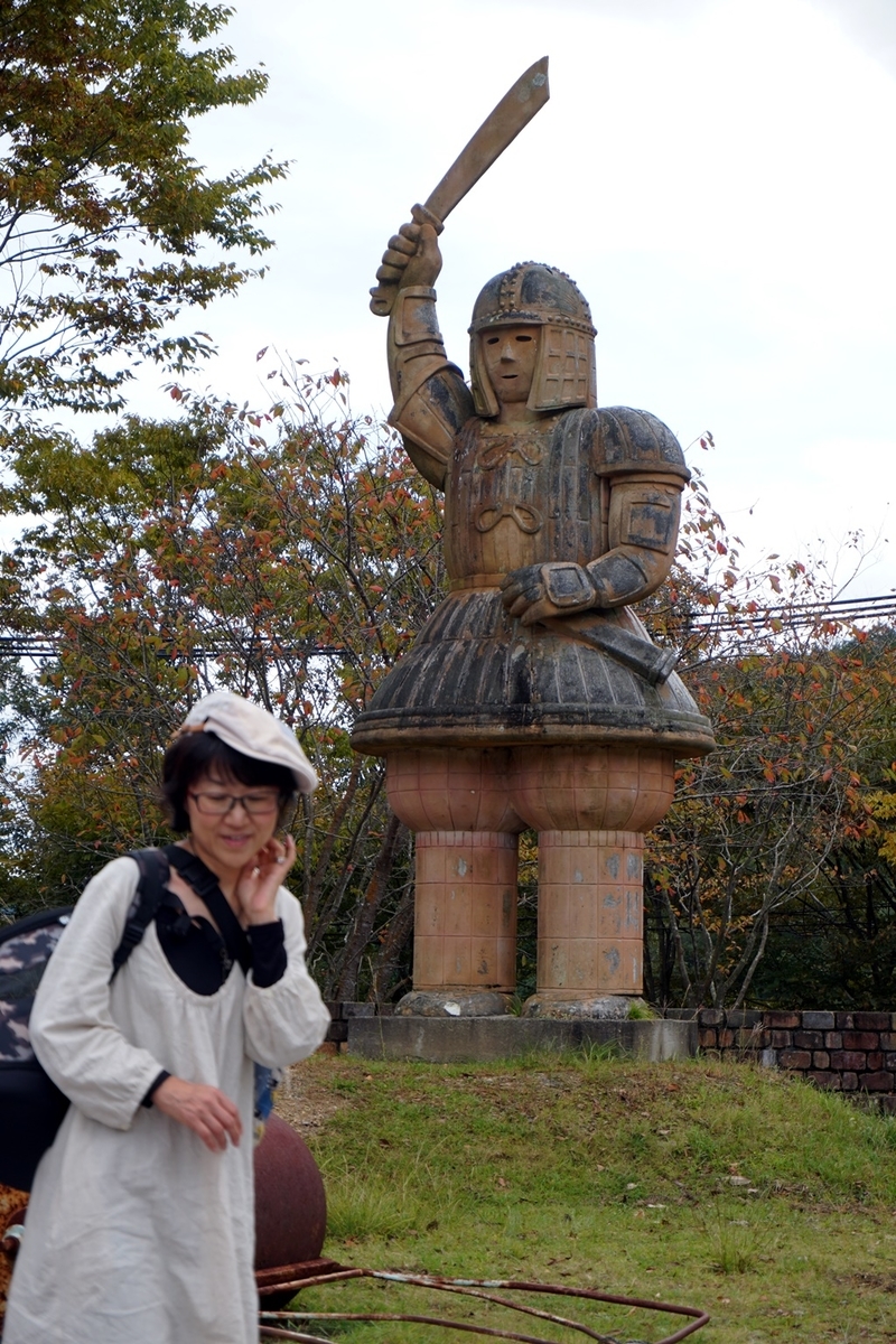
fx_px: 2688
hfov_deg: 18.9
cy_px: 672
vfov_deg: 28.1
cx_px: 448
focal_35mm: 72
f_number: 5.6
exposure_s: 1/200
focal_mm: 48
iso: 100
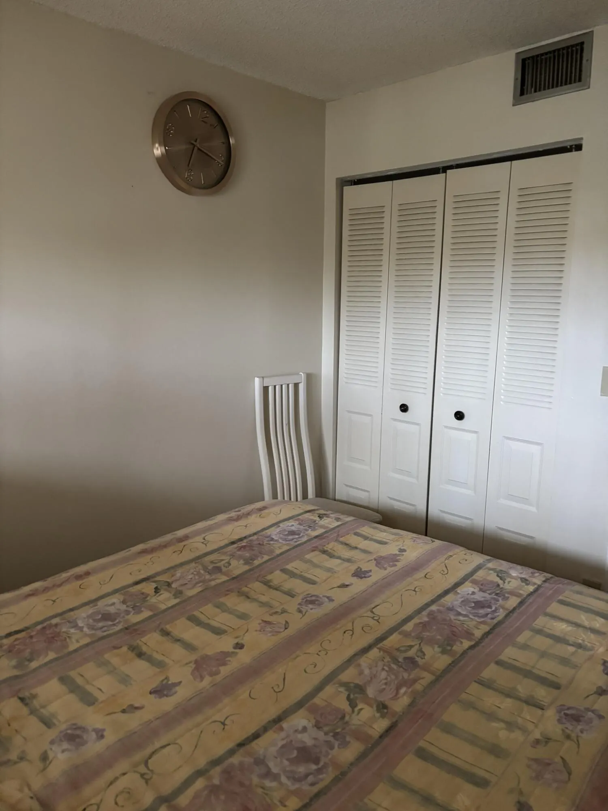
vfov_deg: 67.3
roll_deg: -1.2
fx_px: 609
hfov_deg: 53.1
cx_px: 304
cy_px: 406
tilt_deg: -10.6
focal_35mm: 26
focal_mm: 5.96
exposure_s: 1/30
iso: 500
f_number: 1.6
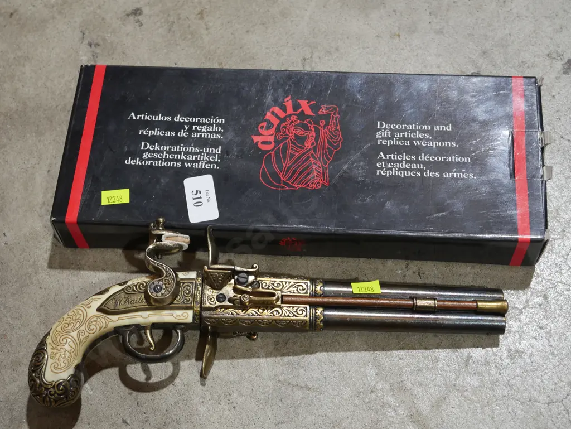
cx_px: 286
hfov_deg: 34.3
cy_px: 214
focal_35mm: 56
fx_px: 924
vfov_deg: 26.1
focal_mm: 28
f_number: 5.3
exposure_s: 1/60
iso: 500
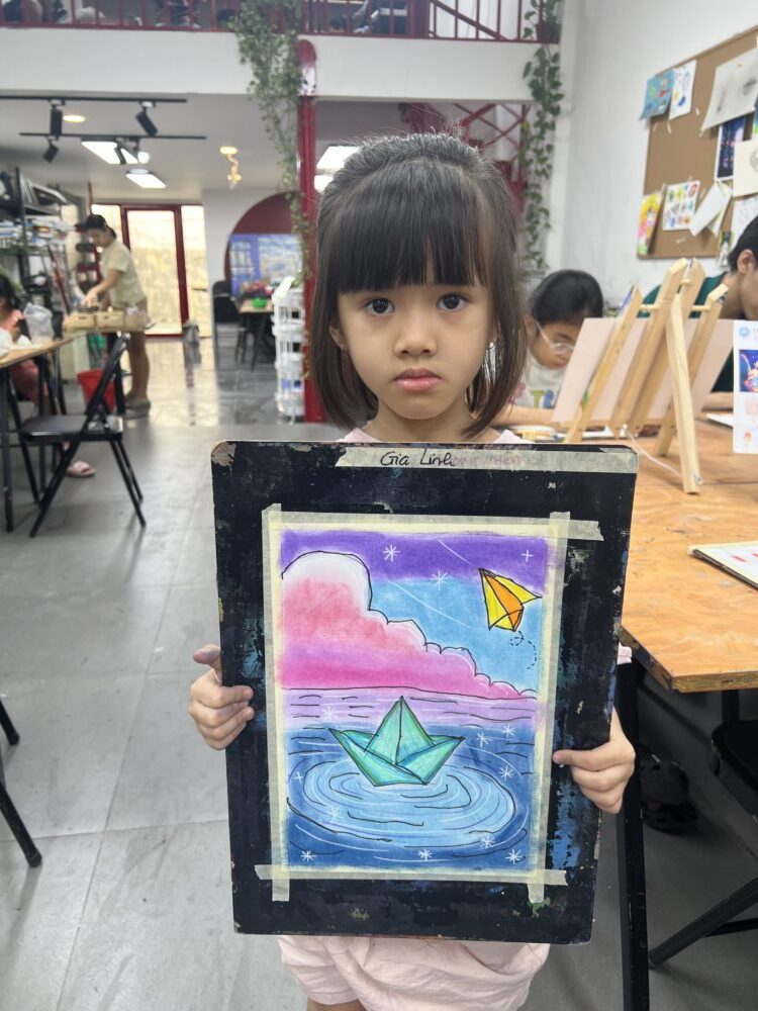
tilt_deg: -15.9
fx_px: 759
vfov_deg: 67.3
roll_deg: +0.9
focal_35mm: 26
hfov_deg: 53.1
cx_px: 379
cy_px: 506
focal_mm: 5.7
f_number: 1.5
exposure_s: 1/100
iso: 64
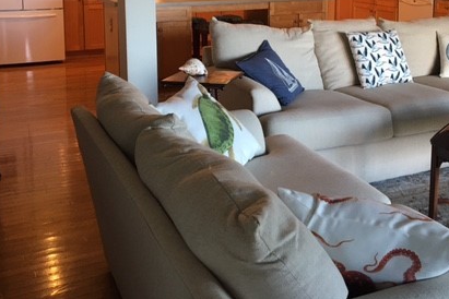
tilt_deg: -10.1
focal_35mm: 47
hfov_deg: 41.8
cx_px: 253
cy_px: 41
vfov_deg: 27.8
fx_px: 586
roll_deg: -0.4
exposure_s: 1/30
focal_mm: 4.15
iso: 100
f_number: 2.2
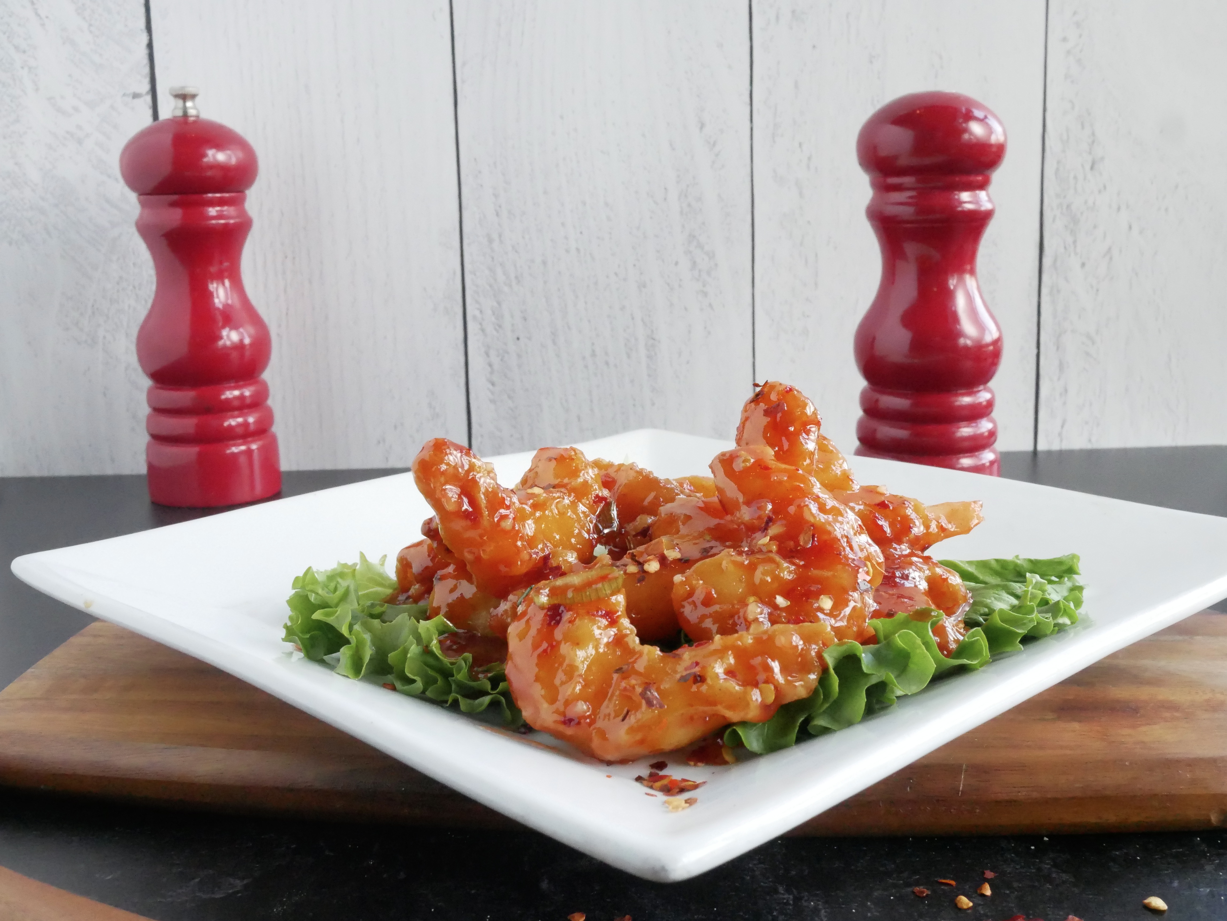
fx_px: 1418
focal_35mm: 40
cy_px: 460
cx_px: 614
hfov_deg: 46.8
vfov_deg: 36.0
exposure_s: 1/160
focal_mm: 20
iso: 6400
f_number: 13
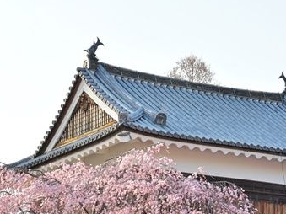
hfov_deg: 12.2
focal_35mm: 162
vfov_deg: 9.1
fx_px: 1338
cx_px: 177
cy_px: 225
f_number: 13
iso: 125
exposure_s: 1/100
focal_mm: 70
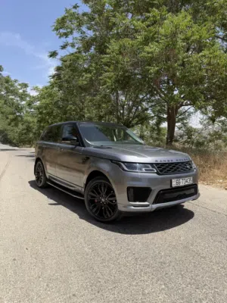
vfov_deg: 71.6
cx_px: 114
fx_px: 210
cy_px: 152
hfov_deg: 56.8
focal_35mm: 24
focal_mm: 6.76
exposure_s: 1/4167
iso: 80
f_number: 1.78
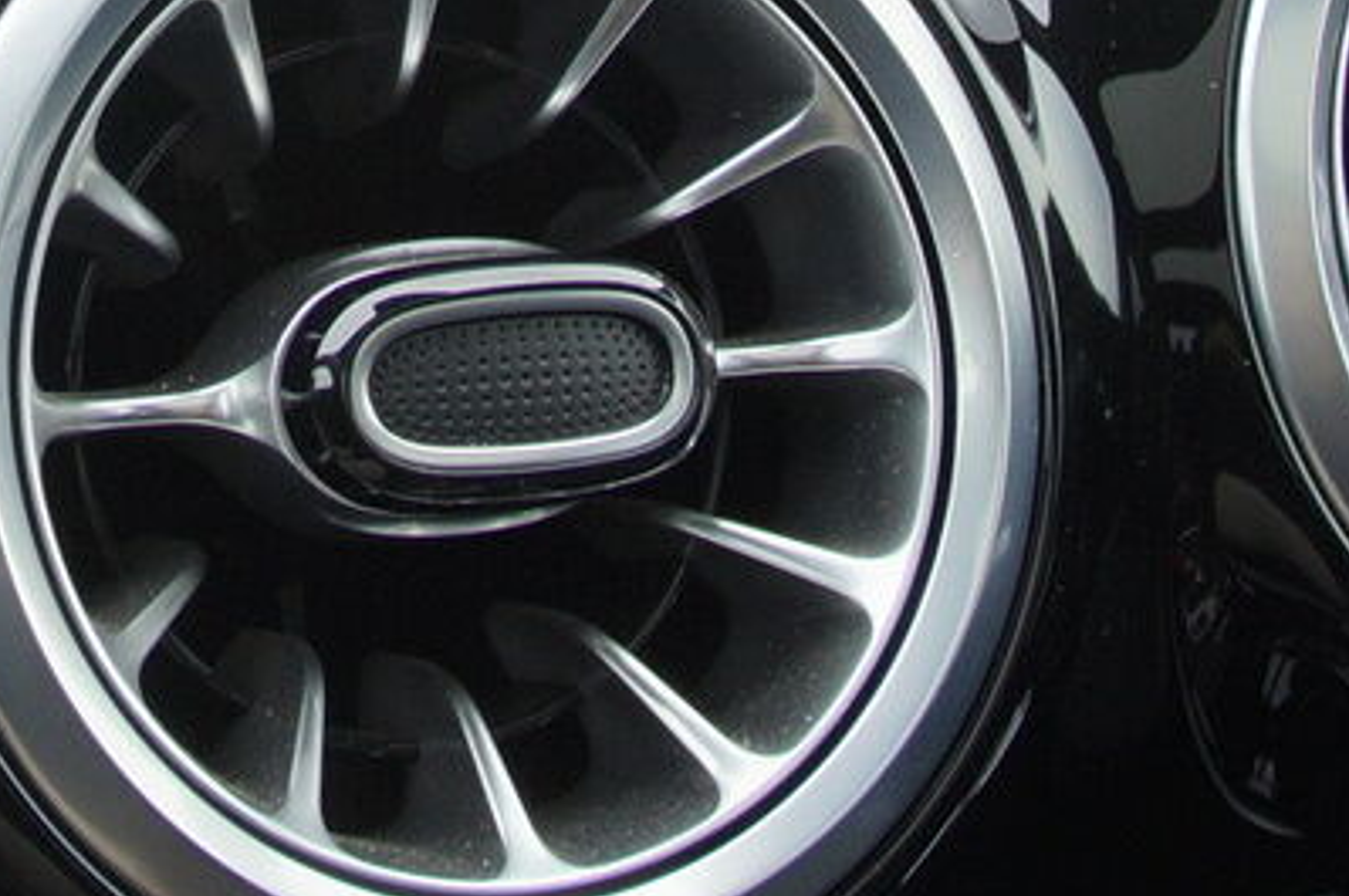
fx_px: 4865
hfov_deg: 15.5
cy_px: -693
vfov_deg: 10.0
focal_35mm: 130
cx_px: 64
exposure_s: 1/60
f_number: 4
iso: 125
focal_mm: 18
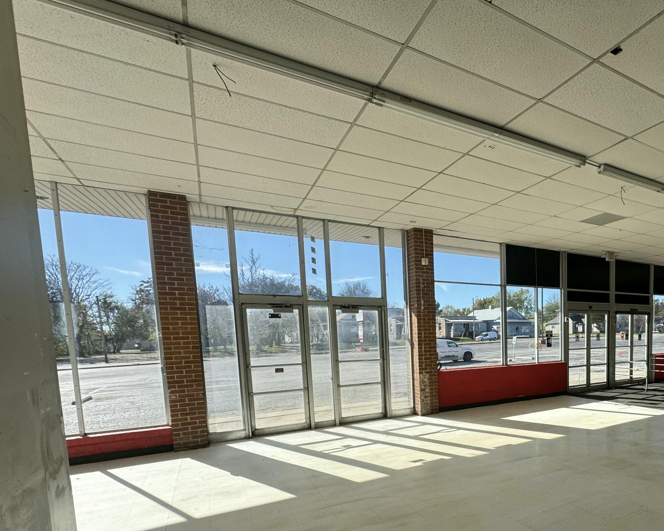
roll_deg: +1.3
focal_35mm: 21
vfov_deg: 63.1
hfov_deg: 72.6
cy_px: 373
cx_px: 493
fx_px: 413
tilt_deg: -6.5
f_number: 2.2
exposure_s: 1/1567
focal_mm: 2.22
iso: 50
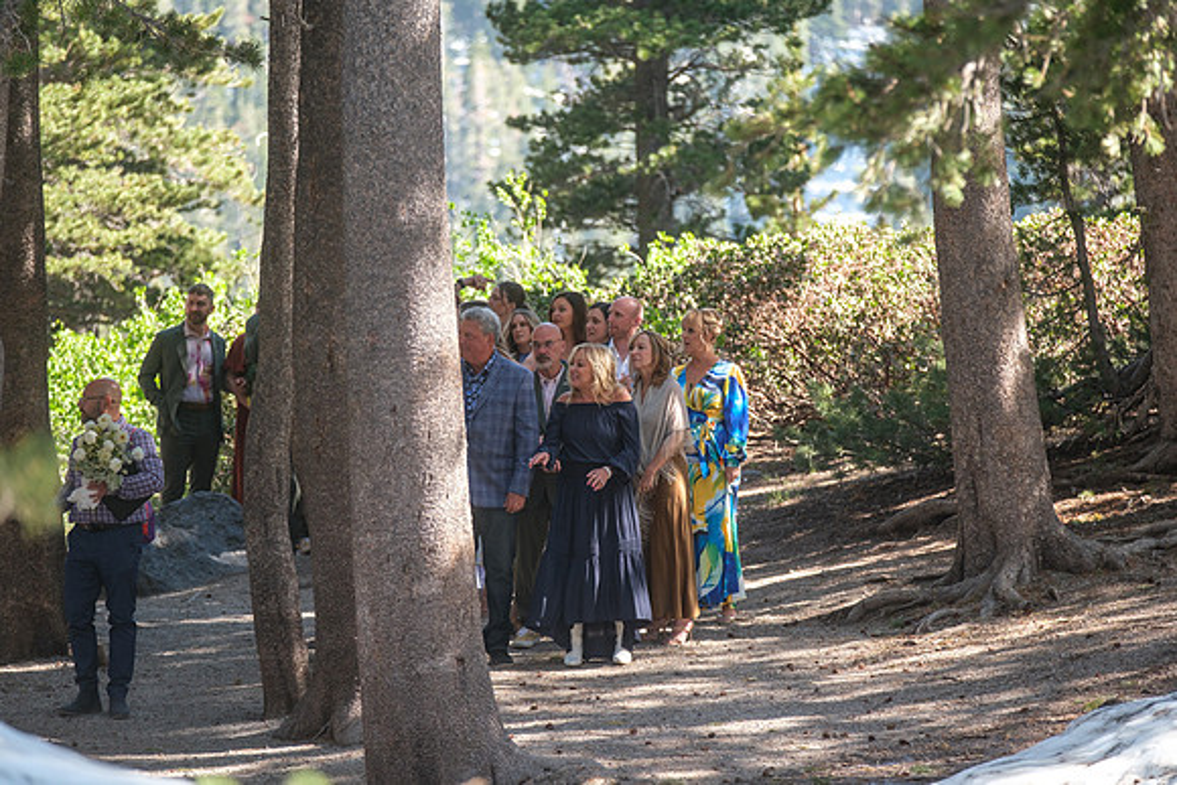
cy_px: 392
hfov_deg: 9.8
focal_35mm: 210
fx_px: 6867
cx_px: 588
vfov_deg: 6.5
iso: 800
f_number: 3.2
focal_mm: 140
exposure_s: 1/900
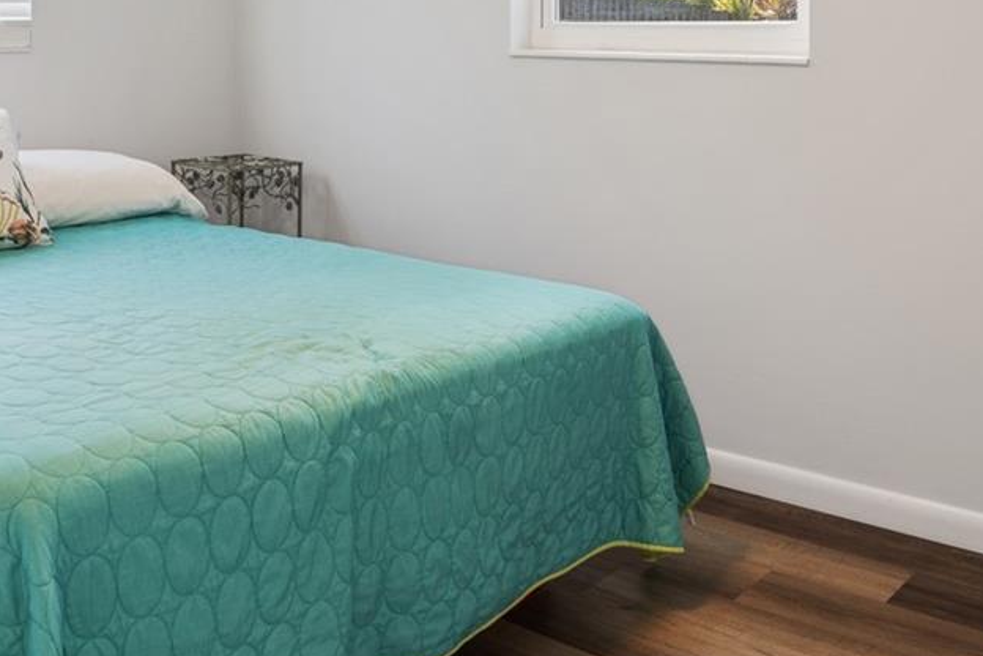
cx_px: 451
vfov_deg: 30.7
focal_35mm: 41
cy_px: 25
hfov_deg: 47.4
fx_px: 1119
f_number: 9
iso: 250
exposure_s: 1/2.5
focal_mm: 16
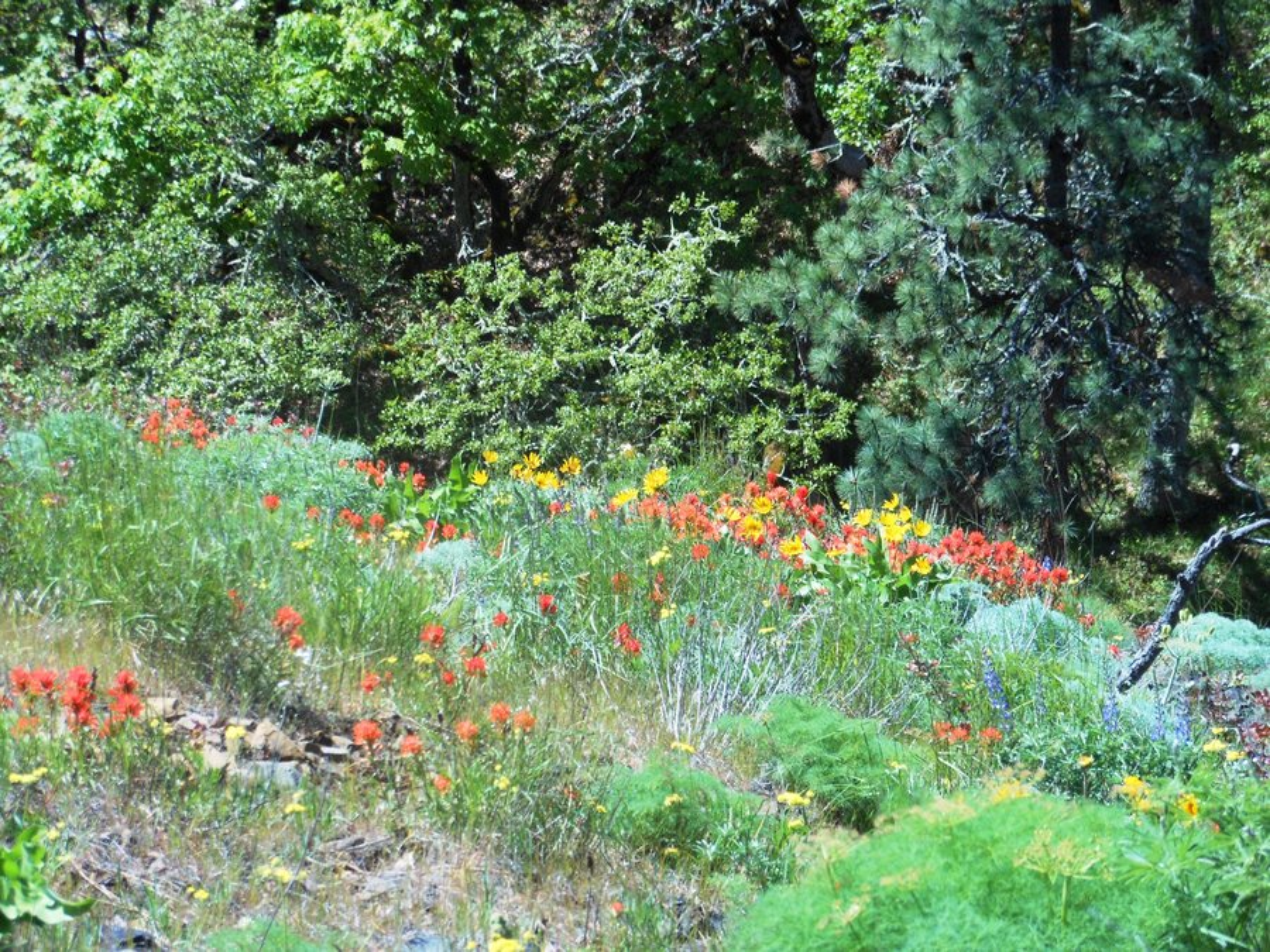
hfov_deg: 11.8
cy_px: 476
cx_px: 635
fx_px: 6127
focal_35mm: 167
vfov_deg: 8.9
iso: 80
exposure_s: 1/160
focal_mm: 29.8
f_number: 5.4
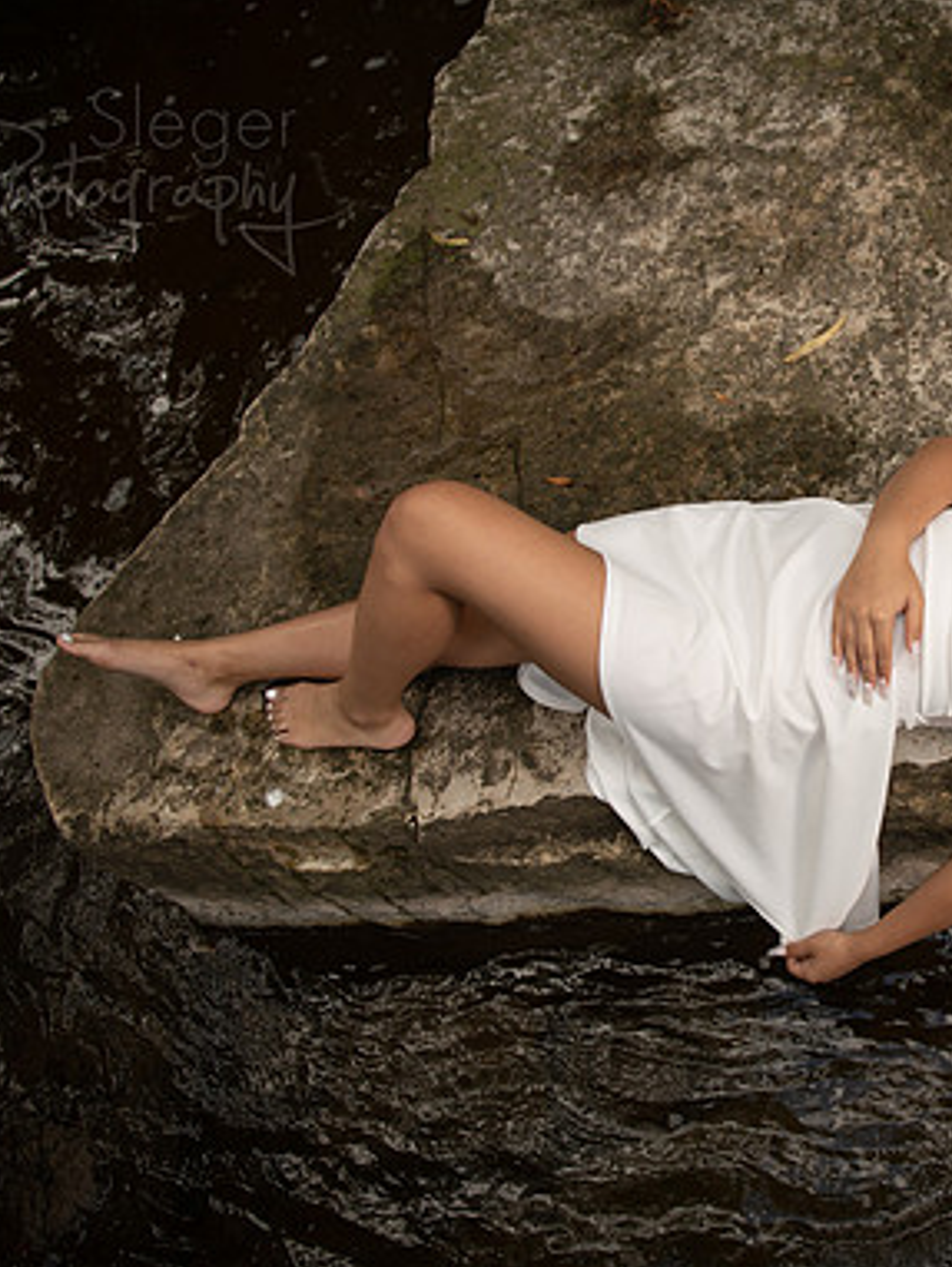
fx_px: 1282
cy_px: 638
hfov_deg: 38.7
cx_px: 806
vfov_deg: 52.6
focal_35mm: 35
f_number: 2.8
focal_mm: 24
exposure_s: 1/250
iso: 100
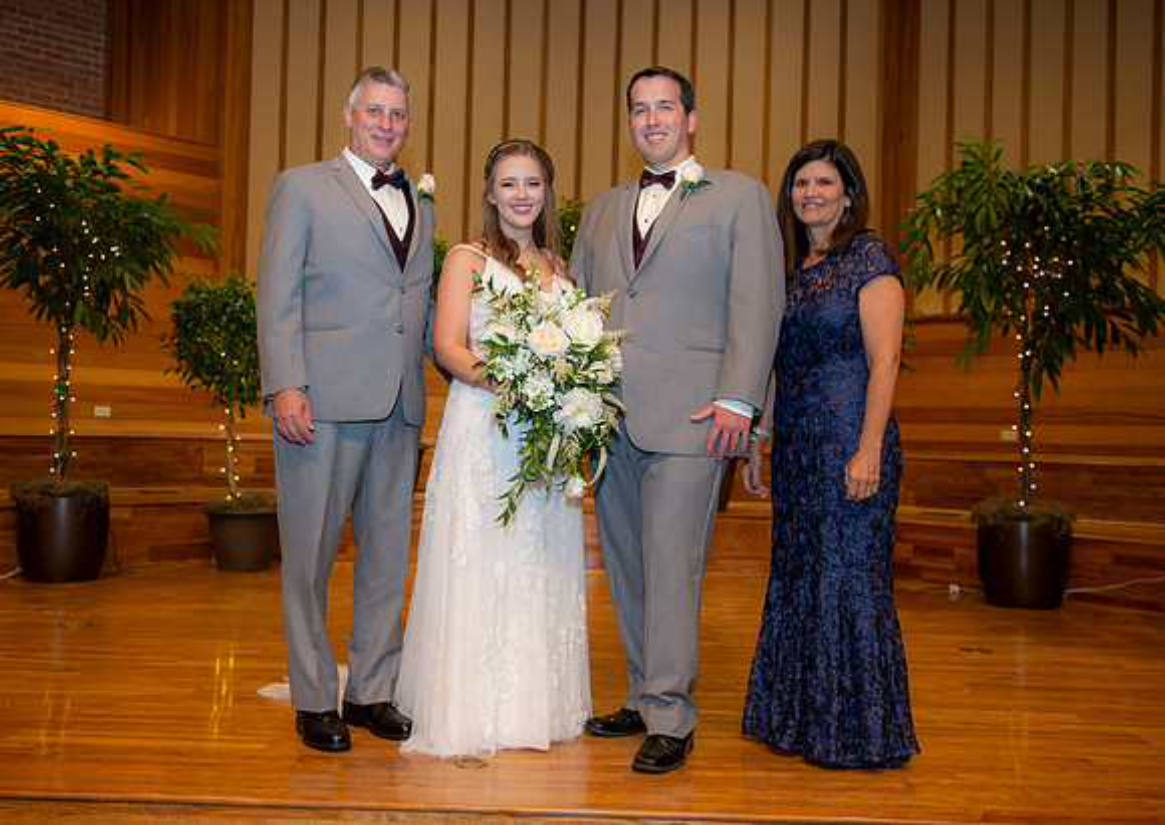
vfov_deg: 39.1
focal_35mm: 35
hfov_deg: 53.3
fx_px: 1161
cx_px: 562
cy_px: 421
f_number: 3.5
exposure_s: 1/160
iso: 800
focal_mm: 32
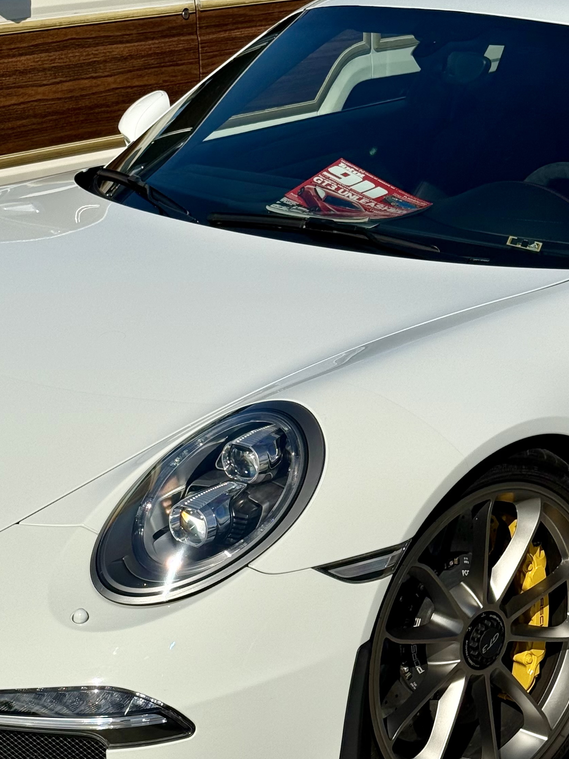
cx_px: 275
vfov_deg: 22.5
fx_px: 1907
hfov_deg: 17.0
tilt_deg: -15.5
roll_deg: -0.7
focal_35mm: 87
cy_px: 359
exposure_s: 1/7874
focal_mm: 6.76
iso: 80
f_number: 1.78
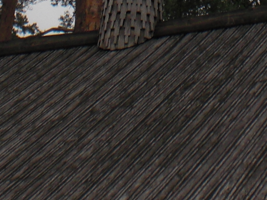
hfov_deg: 11.8
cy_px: -222
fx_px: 1280
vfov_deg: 8.4
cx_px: 237
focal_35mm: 166
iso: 64
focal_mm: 6.3
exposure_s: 1/320
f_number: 5.6
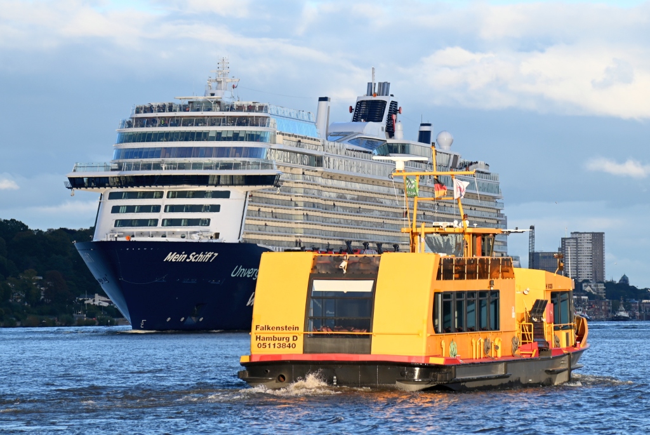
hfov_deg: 17.0
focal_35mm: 120
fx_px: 2169
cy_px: 218
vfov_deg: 11.4
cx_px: 325
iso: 100
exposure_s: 1/320
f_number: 4.5
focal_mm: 120
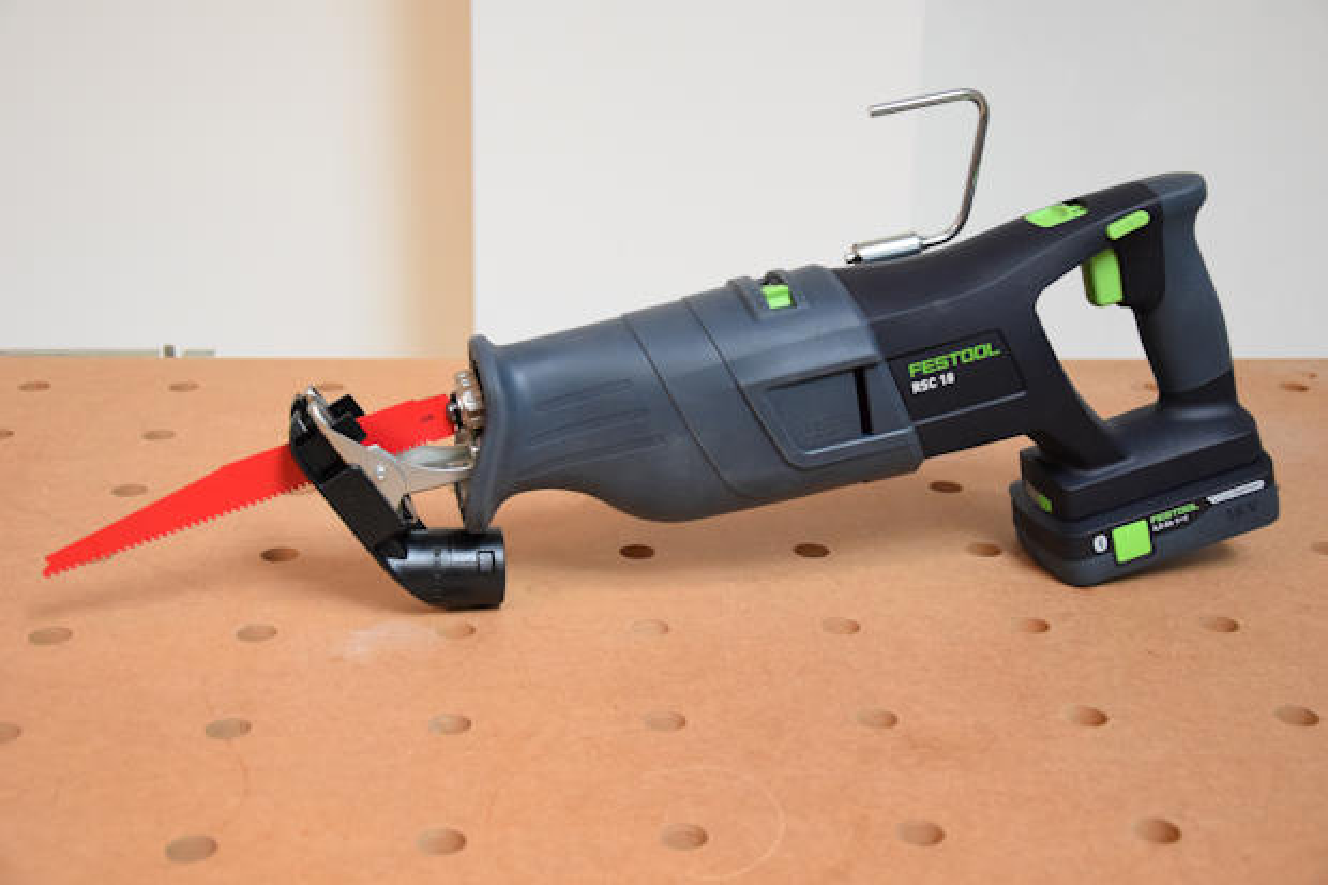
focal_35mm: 51
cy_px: 442
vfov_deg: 26.5
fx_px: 1881
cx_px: 664
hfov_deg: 38.9
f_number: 4.2
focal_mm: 34
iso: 3200
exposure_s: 1/160
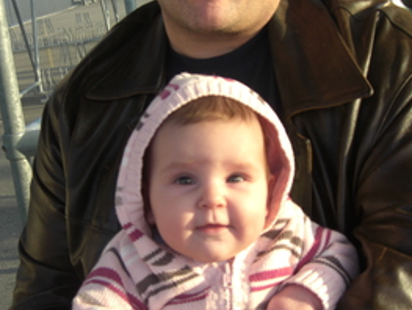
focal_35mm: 65
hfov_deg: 29.8
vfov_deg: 22.6
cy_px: 153
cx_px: 208
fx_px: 775
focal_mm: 7.9
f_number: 2.8
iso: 80
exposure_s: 1/250
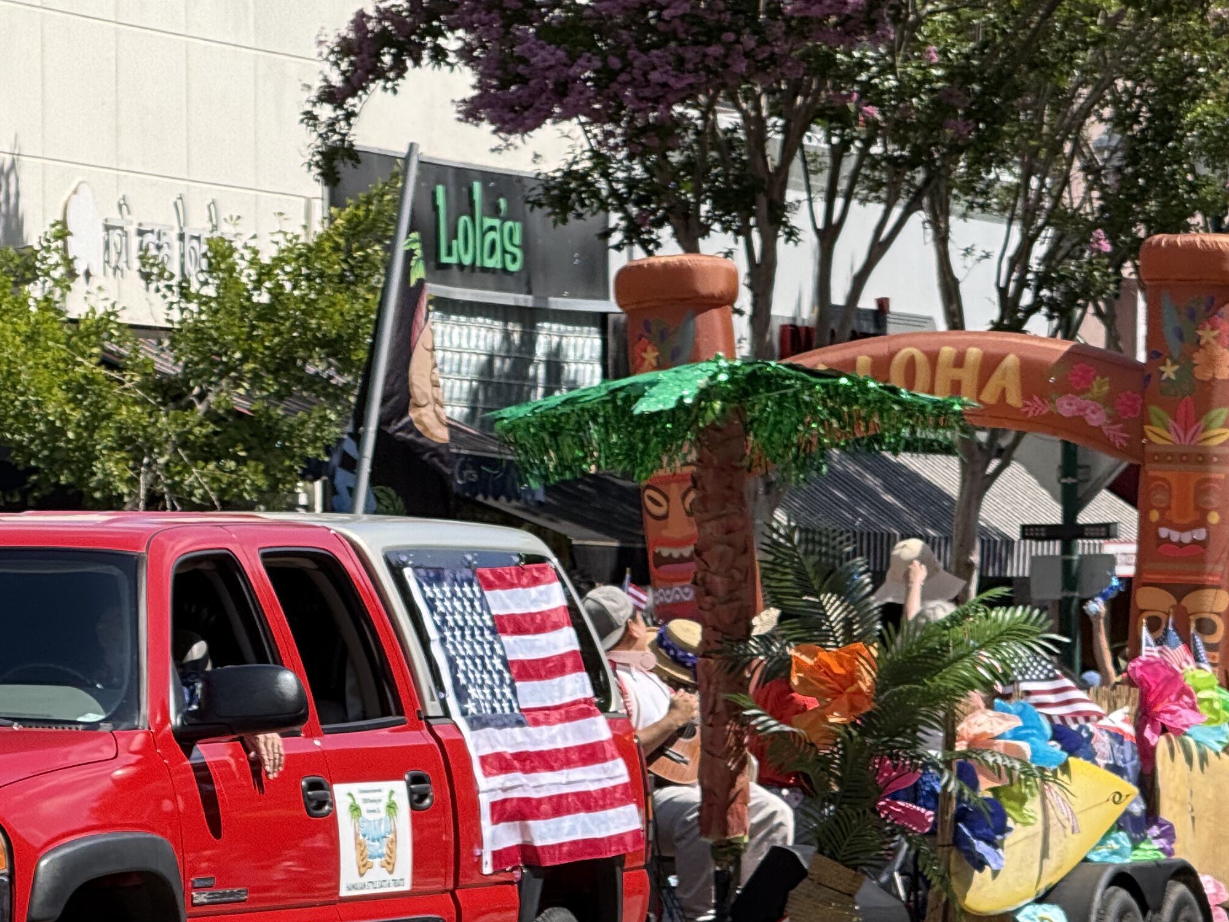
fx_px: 8593
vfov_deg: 6.1
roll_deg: +0.5
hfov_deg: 8.2
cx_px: 240
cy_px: 715
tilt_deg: -0.5
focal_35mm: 242
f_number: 2.8
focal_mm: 15.66
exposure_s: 1/926
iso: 50
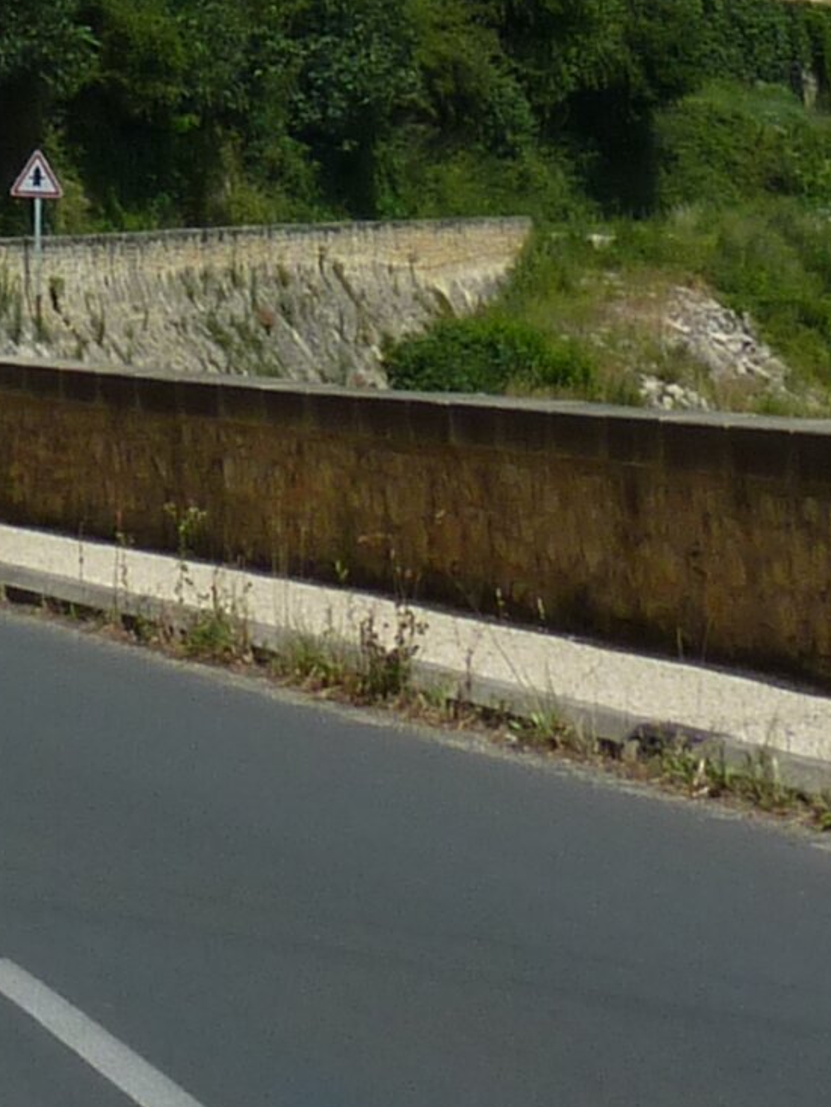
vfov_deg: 8.8
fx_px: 6688
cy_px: -1300
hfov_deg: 6.9
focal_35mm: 209
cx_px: -876
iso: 80
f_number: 5.6
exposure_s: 1/500
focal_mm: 6.9
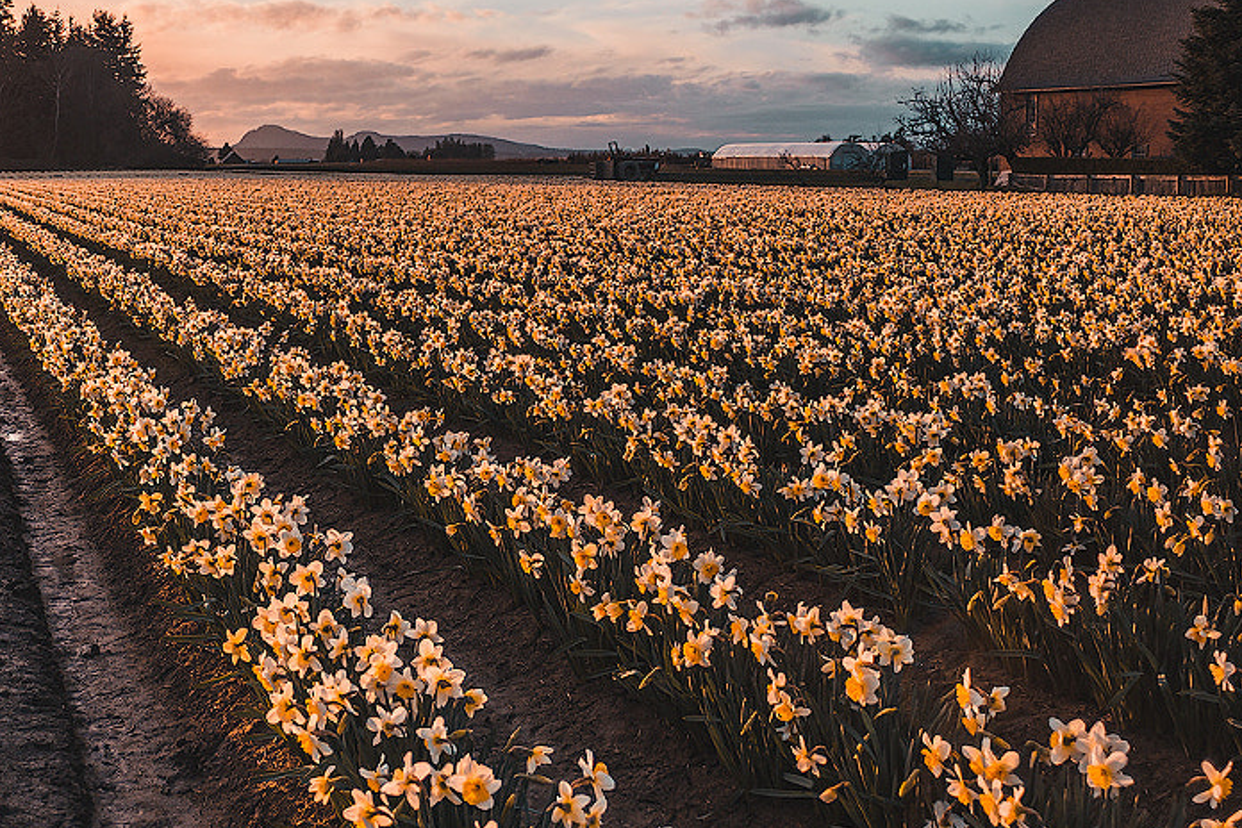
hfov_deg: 42.2
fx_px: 1587
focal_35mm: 46
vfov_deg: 29.2
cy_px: 443
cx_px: 414
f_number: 2.8
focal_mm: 20
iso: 50
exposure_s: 1/1250
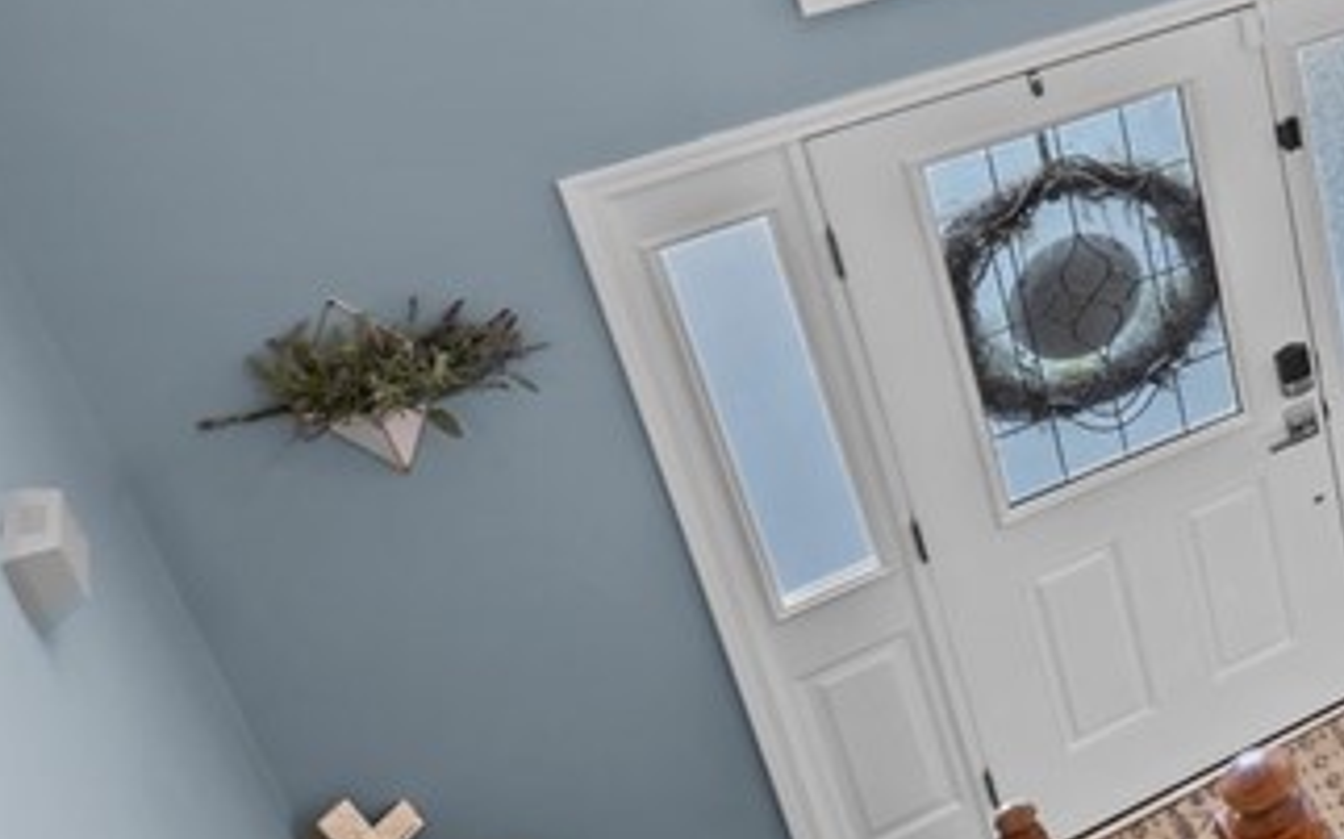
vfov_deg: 22.5
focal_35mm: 55
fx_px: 2014
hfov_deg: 27.1
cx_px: 1974
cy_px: -19
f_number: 8
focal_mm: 16
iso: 400
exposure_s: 1/2
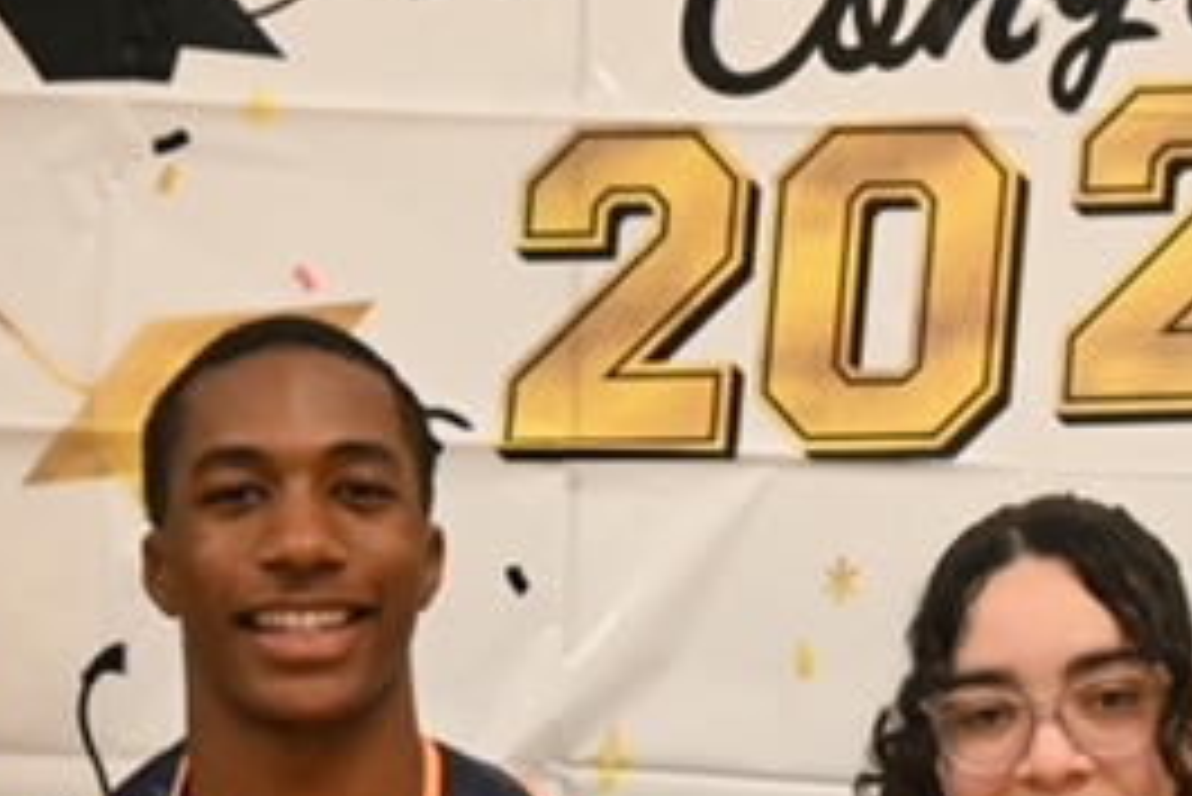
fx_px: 2942
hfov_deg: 22.6
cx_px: 958
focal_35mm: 89
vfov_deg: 15.2
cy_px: 711
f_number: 4.2
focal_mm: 24.5
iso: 3200
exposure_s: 1/100
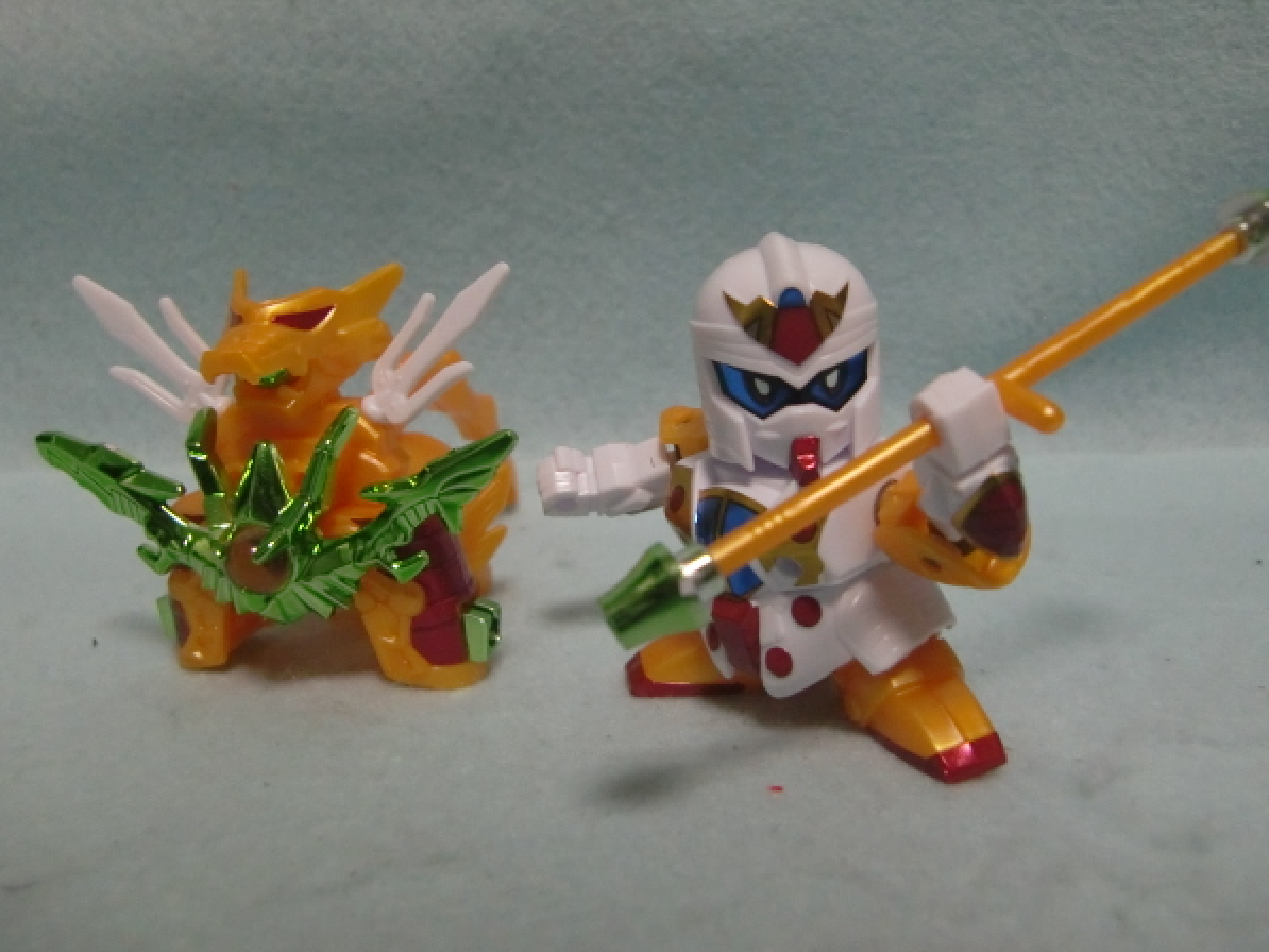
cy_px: 455
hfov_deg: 59.9
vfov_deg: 46.8
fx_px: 1100
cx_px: 672
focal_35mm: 30
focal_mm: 4.9
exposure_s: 1/60
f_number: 2.6
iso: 400
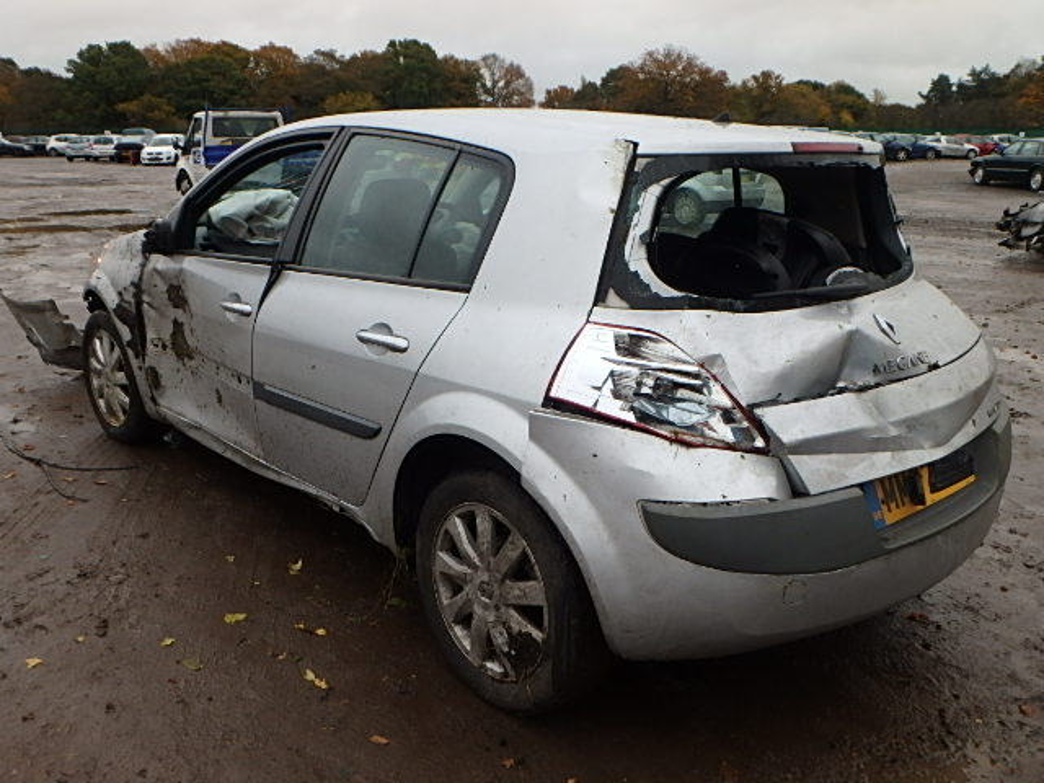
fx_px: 935
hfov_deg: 58.4
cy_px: 392
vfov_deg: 45.4
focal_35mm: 31
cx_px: 522
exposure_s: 1/50
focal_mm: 5.6
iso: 200
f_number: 4.7
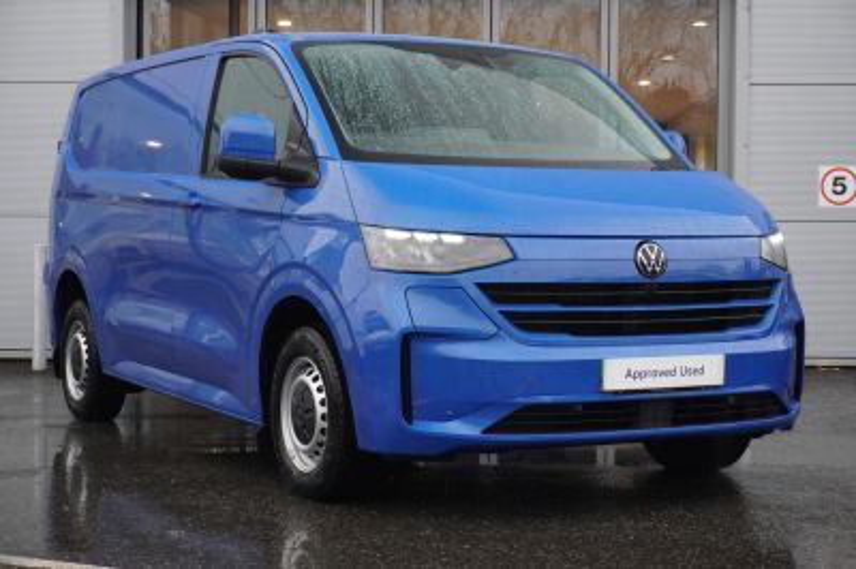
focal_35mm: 66
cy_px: 284
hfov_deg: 30.5
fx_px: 1568
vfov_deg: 20.6
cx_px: 428
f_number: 5.6
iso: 1250
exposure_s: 1/200
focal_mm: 44
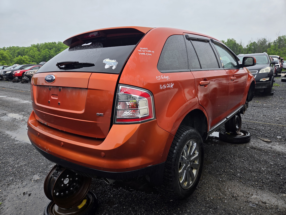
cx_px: 143
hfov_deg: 73.9
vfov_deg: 58.9
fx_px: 190
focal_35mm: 23
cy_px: 108
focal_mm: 5.4
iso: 40
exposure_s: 1/180
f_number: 1.8
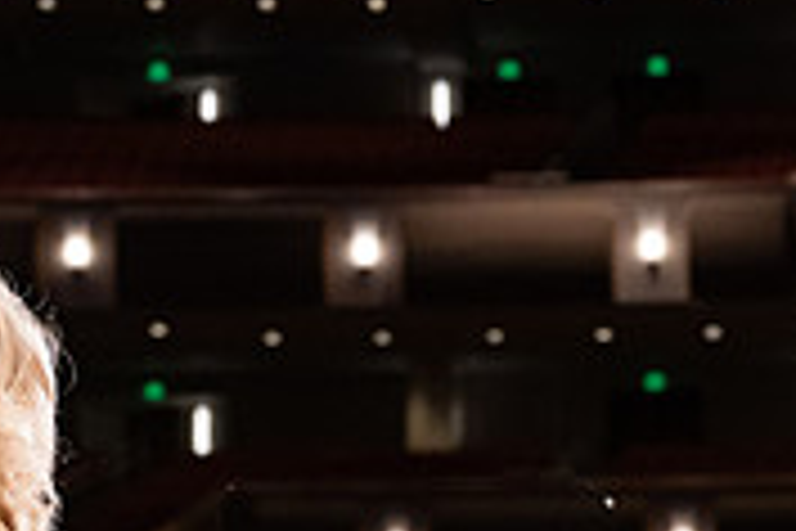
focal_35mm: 164
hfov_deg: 12.5
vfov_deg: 8.3
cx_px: 657
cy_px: 659
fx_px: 3626
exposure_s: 1/125
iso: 1250
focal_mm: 50
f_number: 4
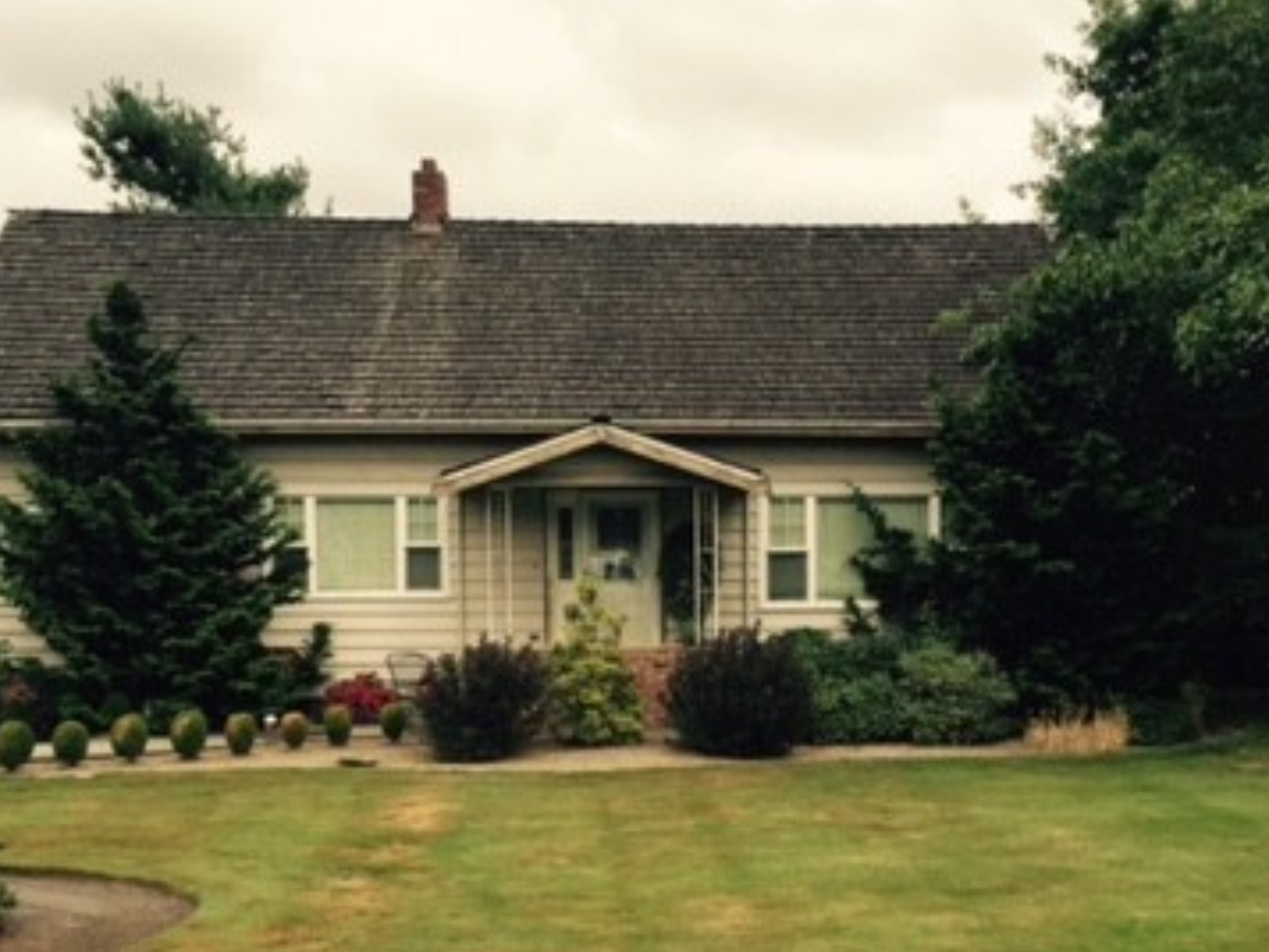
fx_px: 1907
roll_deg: -0.2
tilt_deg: -5.4
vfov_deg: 27.7
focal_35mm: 52
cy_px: 710
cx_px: 750
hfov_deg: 36.7
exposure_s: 1/694
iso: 32
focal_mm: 4.15
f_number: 2.2
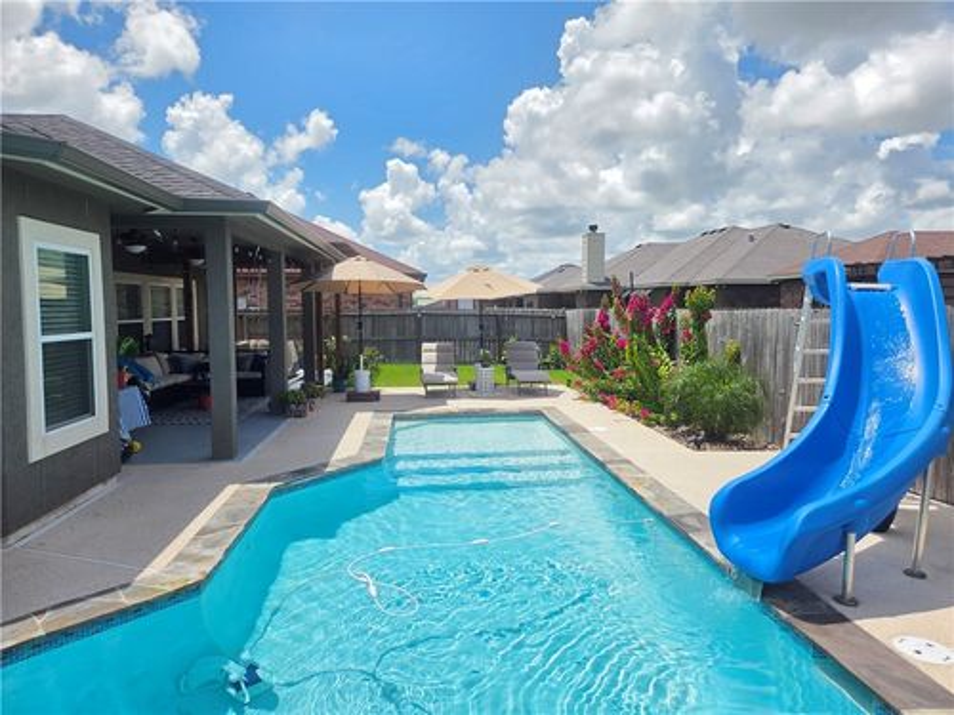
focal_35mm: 23
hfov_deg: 73.9
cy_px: 358
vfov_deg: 58.9
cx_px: 477
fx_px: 634
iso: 80
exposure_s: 1/4885
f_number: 1.8
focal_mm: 5.4
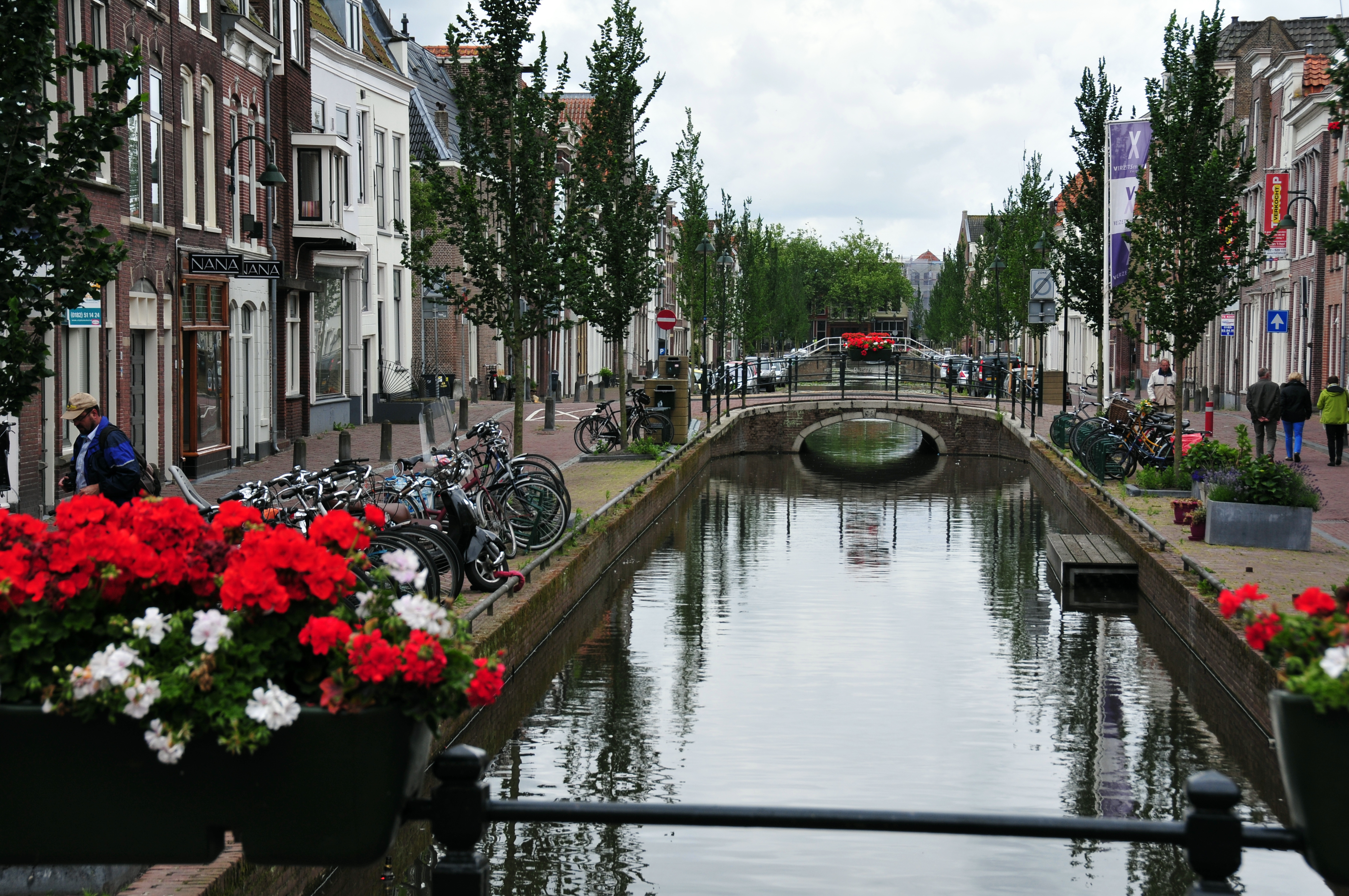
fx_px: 2807
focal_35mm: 75
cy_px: 448
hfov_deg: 27.0
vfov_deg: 18.1
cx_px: 674
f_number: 9
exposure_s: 1/320
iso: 200
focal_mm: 50
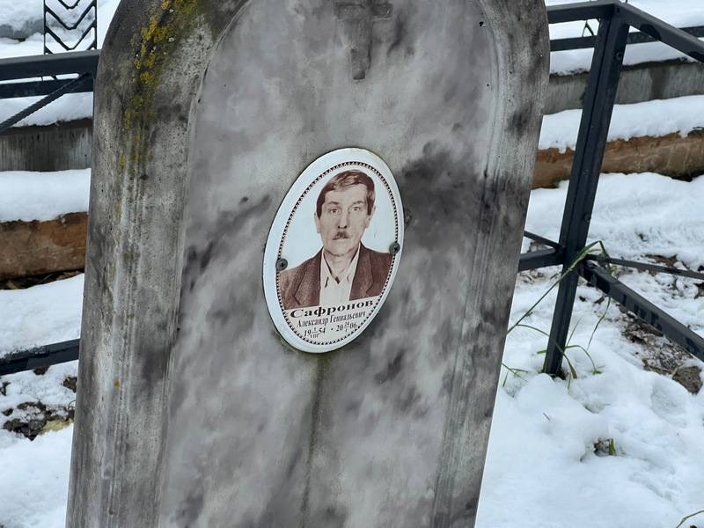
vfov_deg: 19.1
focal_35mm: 77
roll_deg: -6.3
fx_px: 1566
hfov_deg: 25.3
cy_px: 264
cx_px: 352
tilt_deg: -24.2
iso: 200
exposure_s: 1/95
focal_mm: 9
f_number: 2.8
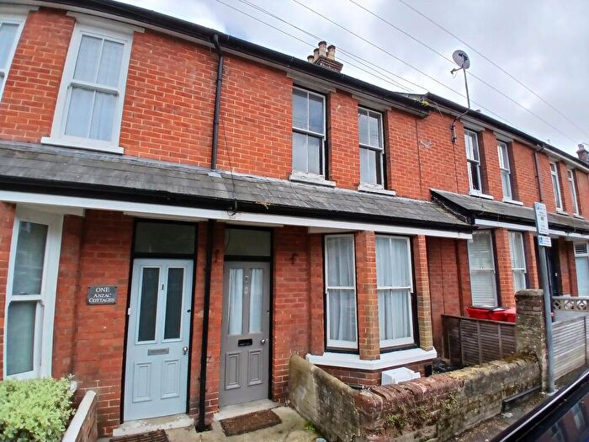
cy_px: 221
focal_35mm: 17
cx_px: 294
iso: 50
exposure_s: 1/967
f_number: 2.2
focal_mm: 1.4
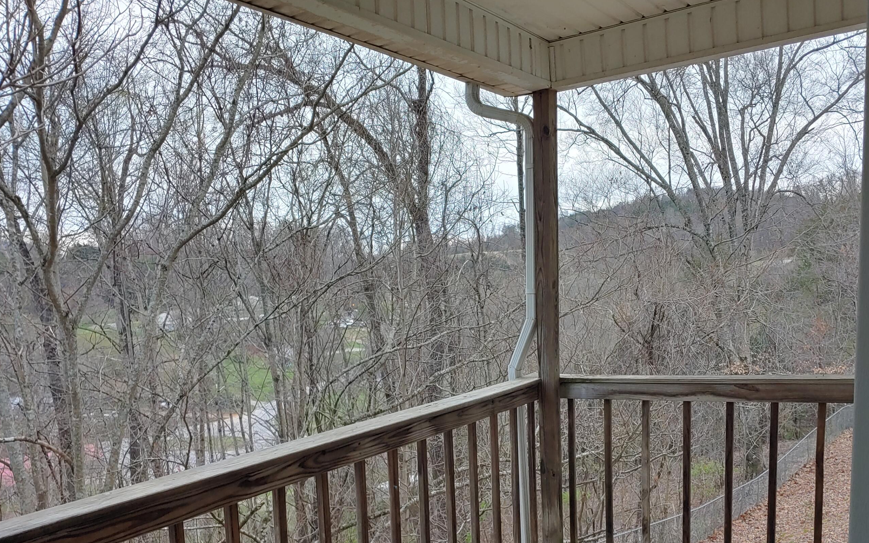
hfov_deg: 61.2
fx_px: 734
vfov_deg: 40.0
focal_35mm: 31
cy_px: 372
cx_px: 466
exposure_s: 1/120
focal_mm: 4.23
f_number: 1.5
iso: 100
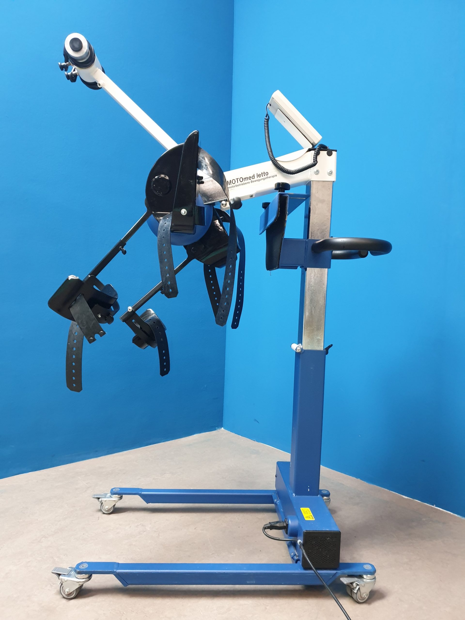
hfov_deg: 53.1
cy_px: 310
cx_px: 232
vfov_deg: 67.3
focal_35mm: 26
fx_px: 466
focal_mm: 4.3
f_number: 1.5
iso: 320
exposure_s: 1/50
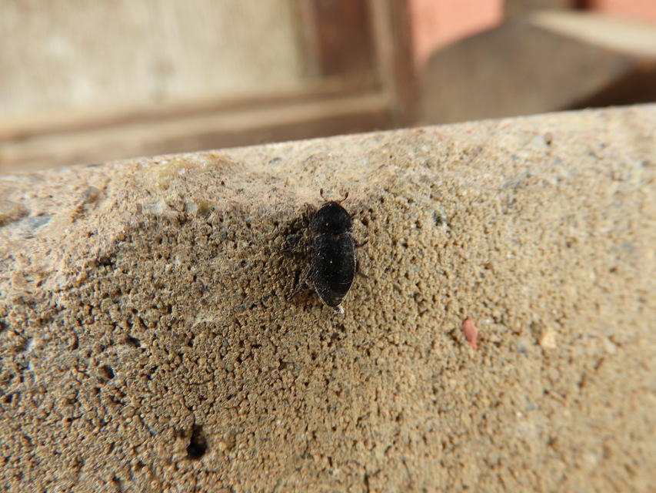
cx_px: 328
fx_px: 569
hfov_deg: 60.0
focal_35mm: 30
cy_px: 246
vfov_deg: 46.8
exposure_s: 1/40
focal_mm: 5.4
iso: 100
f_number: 3.5
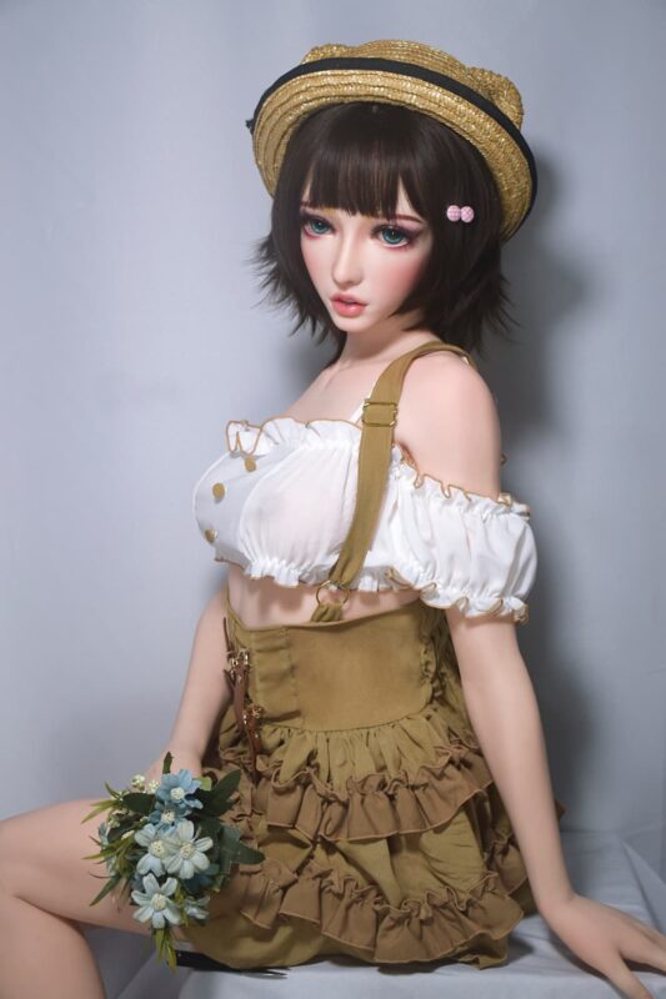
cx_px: 333
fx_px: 1416
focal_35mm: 51
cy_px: 500
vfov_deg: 38.9
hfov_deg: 26.5
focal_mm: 34
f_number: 5
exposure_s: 1/100
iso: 400
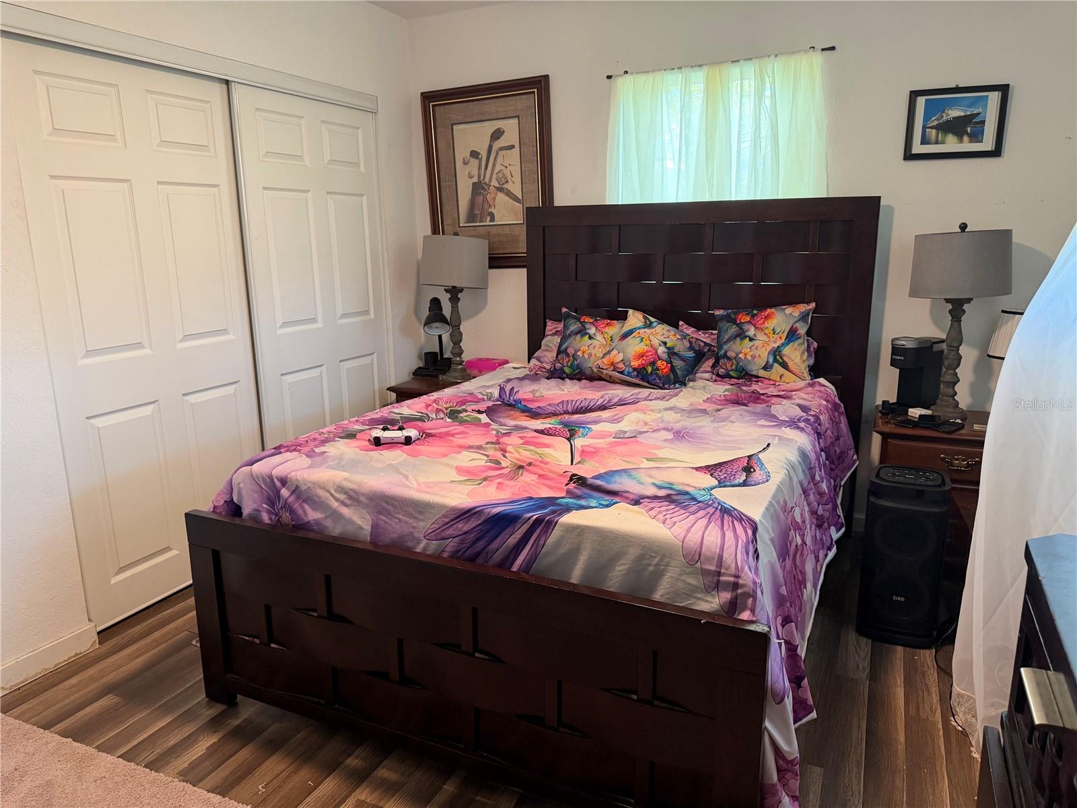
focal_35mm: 24
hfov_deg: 71.6
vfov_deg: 56.8
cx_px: 538
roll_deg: +1.0
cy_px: 404
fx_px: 747
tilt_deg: -12.0
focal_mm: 6.76
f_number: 1.78
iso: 400
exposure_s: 1/60
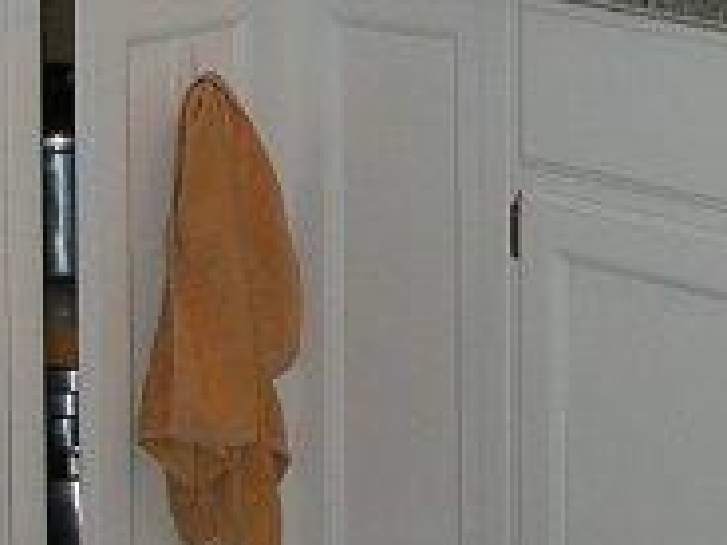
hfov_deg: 9.5
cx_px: 917
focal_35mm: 206
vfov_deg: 7.1
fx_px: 4326
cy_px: -379
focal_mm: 6.2
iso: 53
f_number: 2.7
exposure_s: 1/60.1
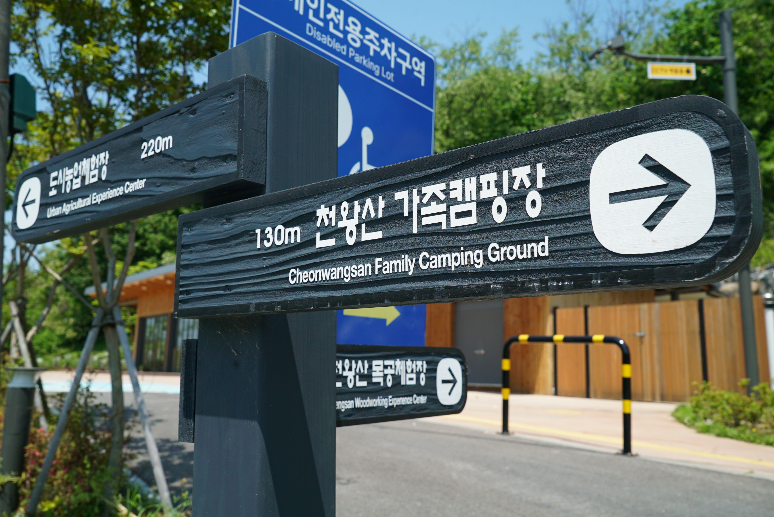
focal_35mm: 30
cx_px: 387
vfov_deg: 43.7
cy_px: 258
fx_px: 645
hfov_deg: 61.9
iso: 200
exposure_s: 1/320
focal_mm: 30
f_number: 9
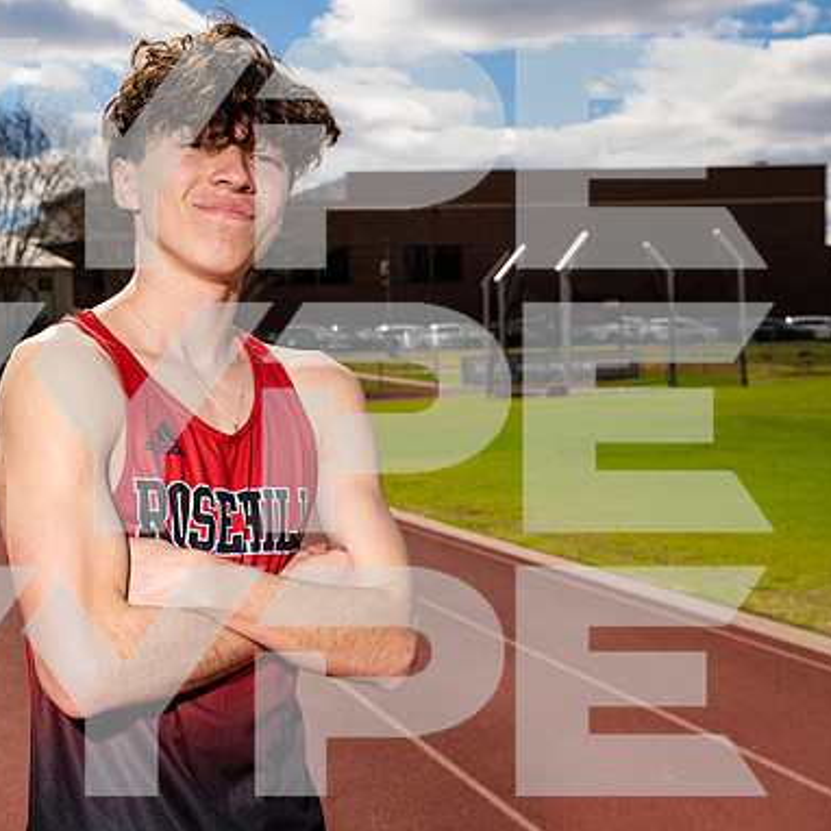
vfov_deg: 24.3
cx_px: 220
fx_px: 1928
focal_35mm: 71
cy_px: 419
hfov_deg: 24.1
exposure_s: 1/250
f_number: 9
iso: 100
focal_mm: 55
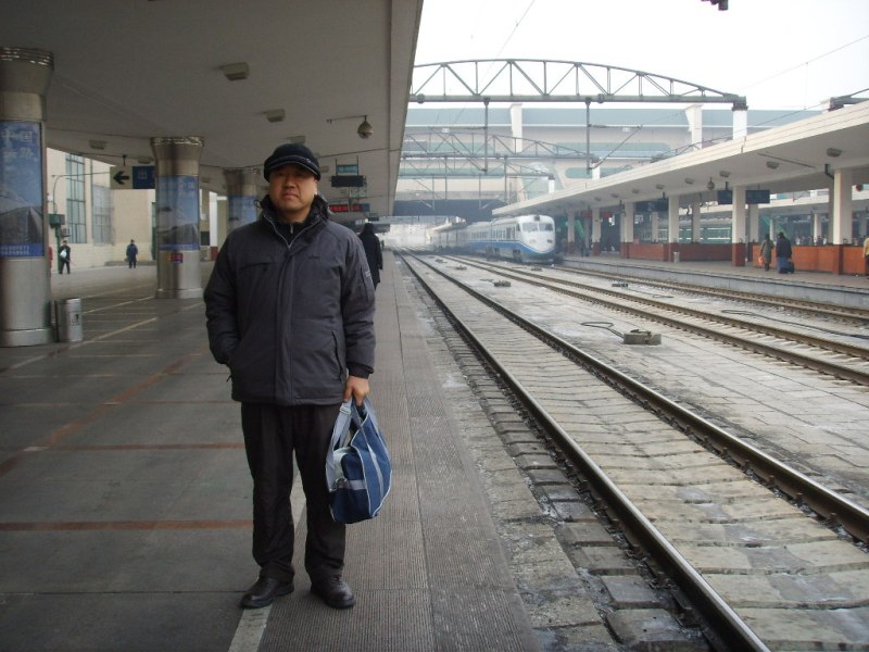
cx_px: 434
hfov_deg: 47.9
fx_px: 979
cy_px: 326
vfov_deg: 36.8
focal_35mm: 39
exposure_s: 1/90
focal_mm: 6.6
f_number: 3.5
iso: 83
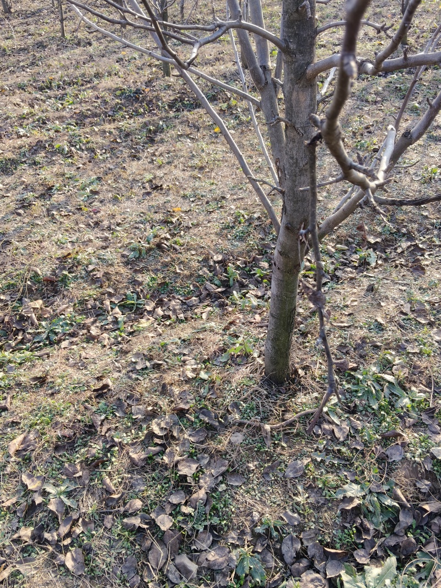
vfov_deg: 65.3
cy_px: 294
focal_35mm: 27
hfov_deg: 51.3
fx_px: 459
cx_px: 220
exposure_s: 1/310
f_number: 1.8
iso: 50
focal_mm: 3.96
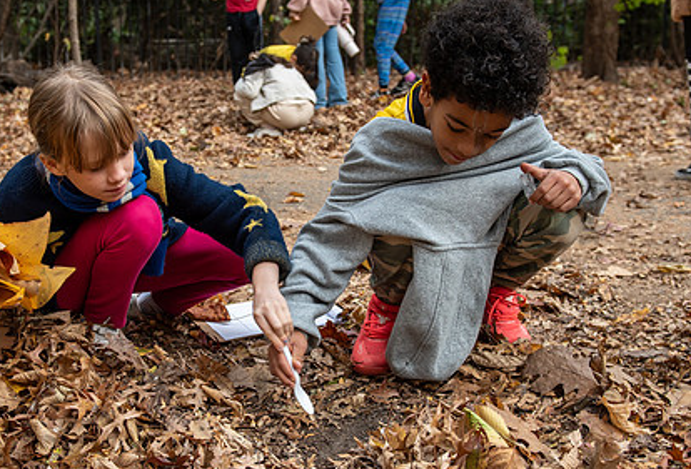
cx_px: 272
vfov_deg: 26.8
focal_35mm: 51
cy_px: 268
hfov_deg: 38.5
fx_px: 984
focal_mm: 31
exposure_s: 1/160
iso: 160
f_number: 3.5
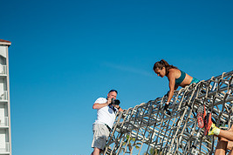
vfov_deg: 13.6
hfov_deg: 20.2
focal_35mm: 100
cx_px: 178
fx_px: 647
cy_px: 142
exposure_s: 1/4000
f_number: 2.8
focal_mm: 46
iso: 360
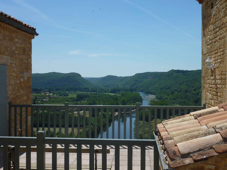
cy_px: 85
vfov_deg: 32.2
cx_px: 114
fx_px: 295
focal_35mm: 45
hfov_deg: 42.1
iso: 80
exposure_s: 1/500
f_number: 5.6
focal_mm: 7.3
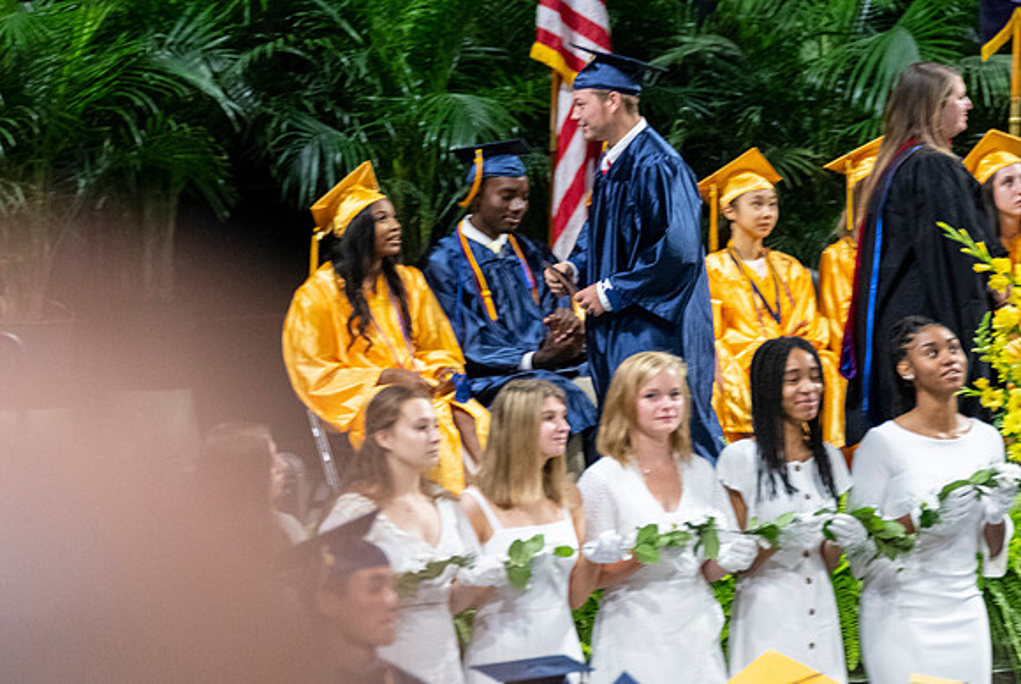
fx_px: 11477
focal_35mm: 404
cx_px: 654
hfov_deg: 5.1
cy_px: 344
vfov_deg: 3.4
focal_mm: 200
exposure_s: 1/200
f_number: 4
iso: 2000
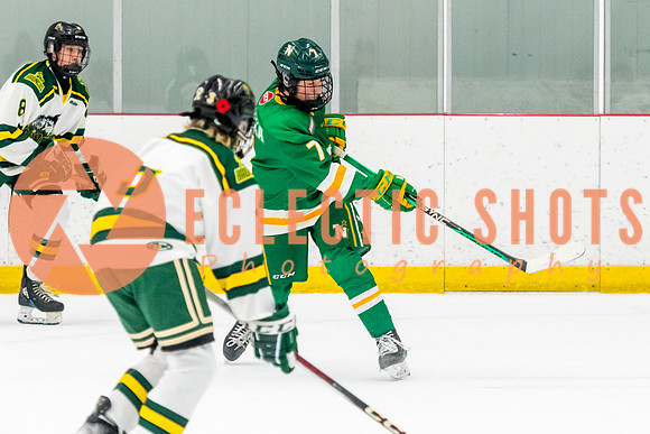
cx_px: 325
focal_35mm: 257
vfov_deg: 5.4
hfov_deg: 8.0
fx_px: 4639
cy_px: 238
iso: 3200
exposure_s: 1/800
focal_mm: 110
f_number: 2.8
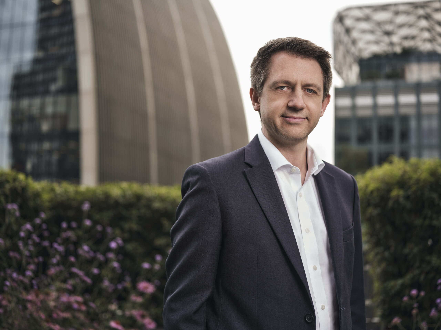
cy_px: 165
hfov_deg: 38.2
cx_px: 220
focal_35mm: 50
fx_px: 637
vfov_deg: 29.1
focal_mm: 63
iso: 40
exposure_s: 1/100
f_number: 3.2
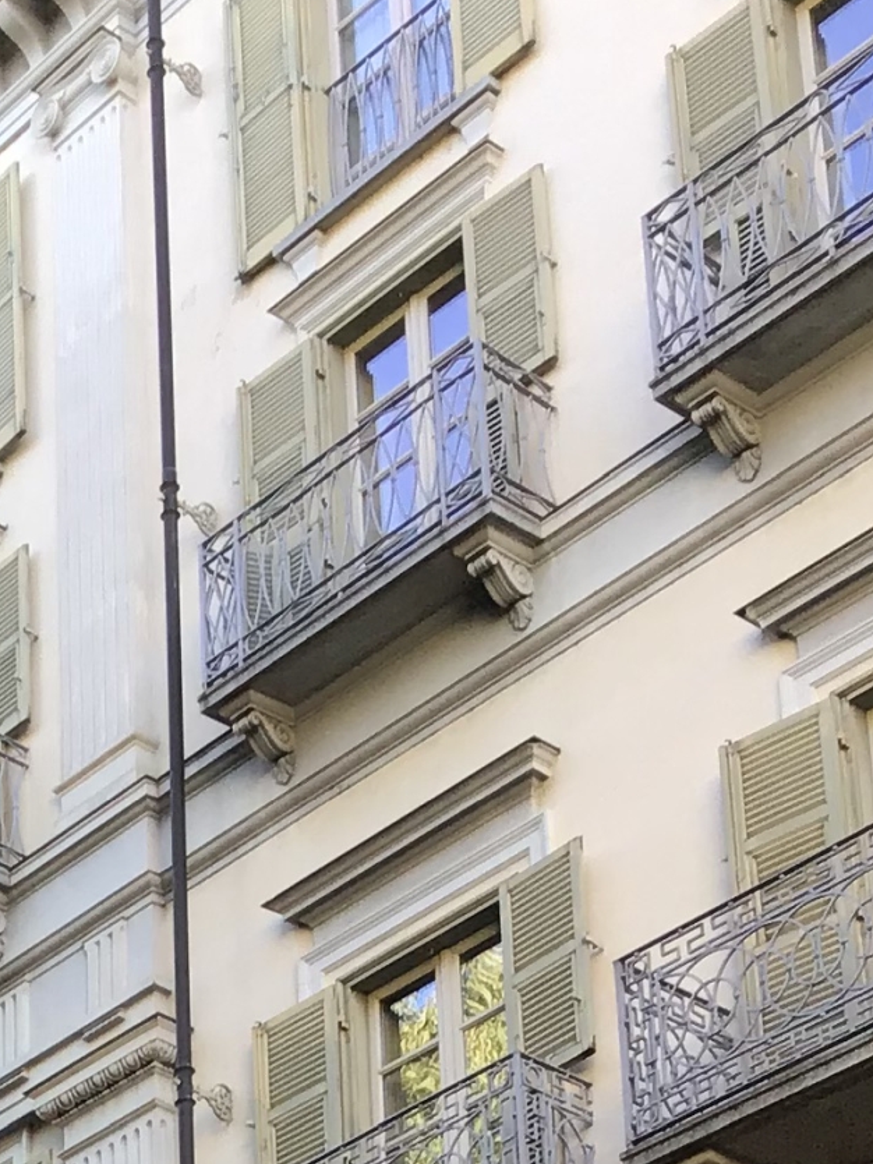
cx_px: -291
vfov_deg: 17.0
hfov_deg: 13.6
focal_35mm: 104
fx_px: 3498
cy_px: 1772
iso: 32
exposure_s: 1/100
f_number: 2.4
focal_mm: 3.3
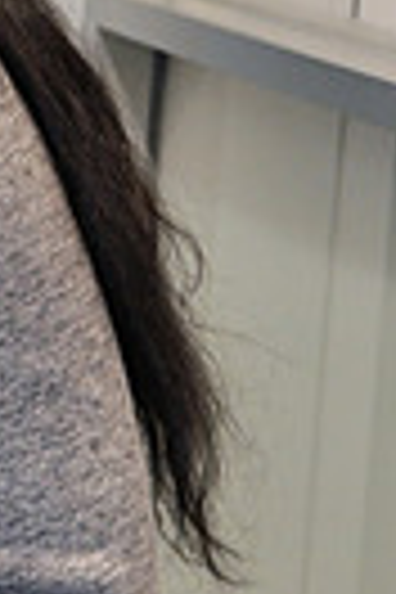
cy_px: 97
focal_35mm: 211
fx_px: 3481
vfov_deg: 9.7
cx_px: -850
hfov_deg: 6.0
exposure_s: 1/250
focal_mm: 48
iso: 1600
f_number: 2.8
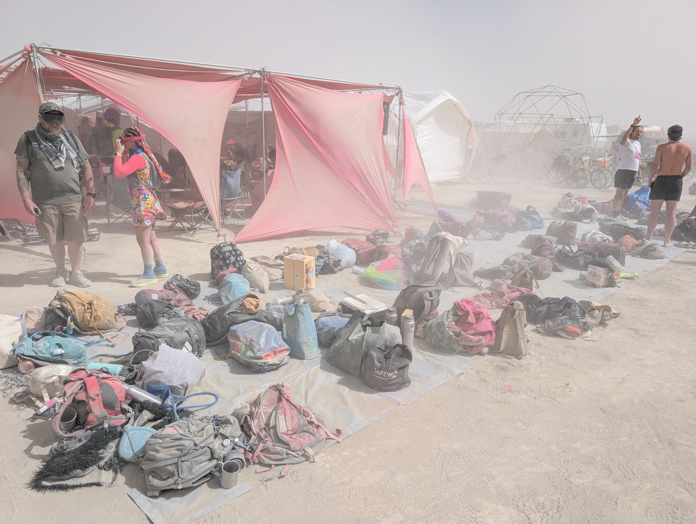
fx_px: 483
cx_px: 348
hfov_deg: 71.5
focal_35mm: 24
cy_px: 262
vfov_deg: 56.9
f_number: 1.68
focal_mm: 6.9
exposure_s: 1/2740
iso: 29
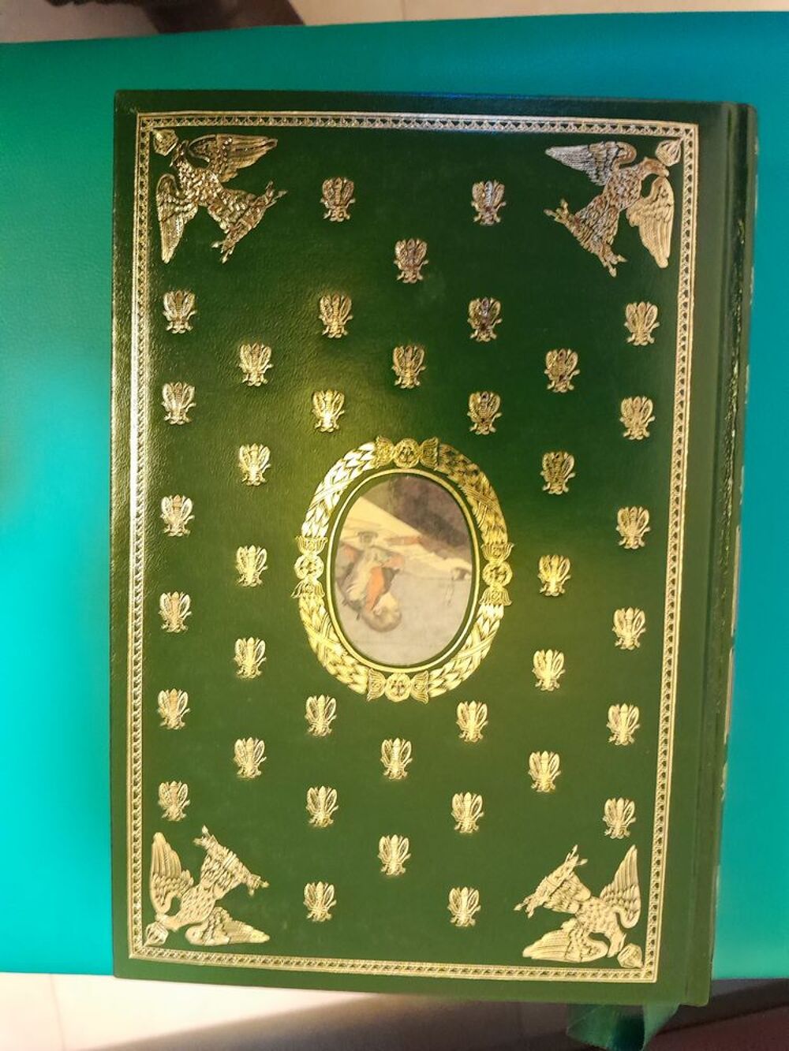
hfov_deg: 53.1
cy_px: 526
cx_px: 394
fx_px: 790
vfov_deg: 67.3
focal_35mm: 26
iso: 800
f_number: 1.8
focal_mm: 3.98
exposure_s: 1/10
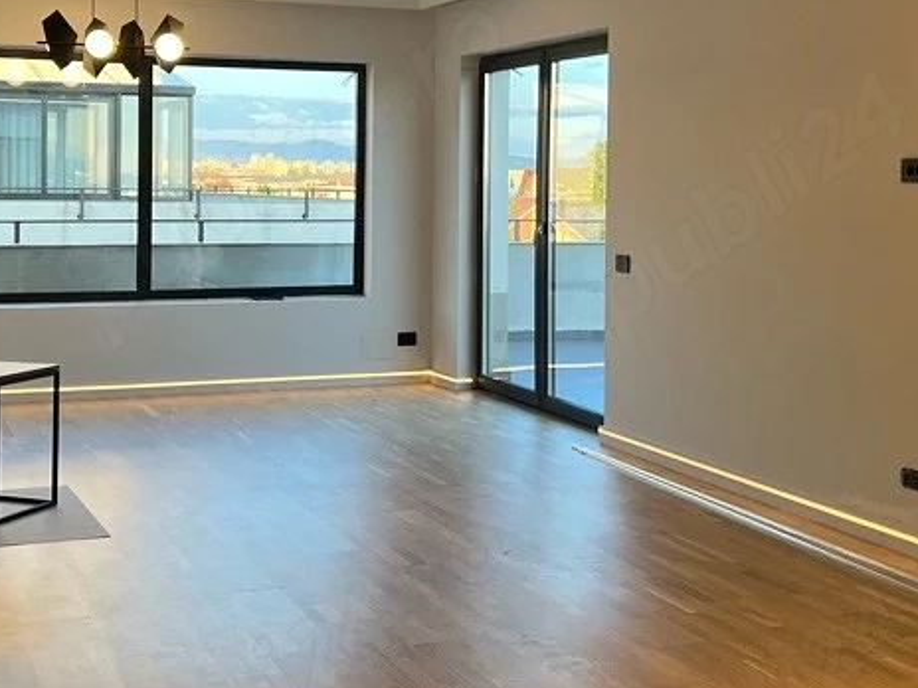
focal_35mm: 56
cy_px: 182
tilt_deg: -0.7
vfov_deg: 25.8
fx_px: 1485
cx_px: 421
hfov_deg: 34.3
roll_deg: -0.3
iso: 64
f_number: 1.5
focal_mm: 5.7
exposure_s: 1/93
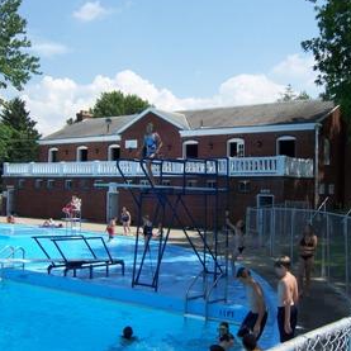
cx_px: 182
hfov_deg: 36.8
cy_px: 162
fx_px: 528
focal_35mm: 46
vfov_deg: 36.8
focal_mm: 6.2
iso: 80
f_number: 4.5
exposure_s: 1/500
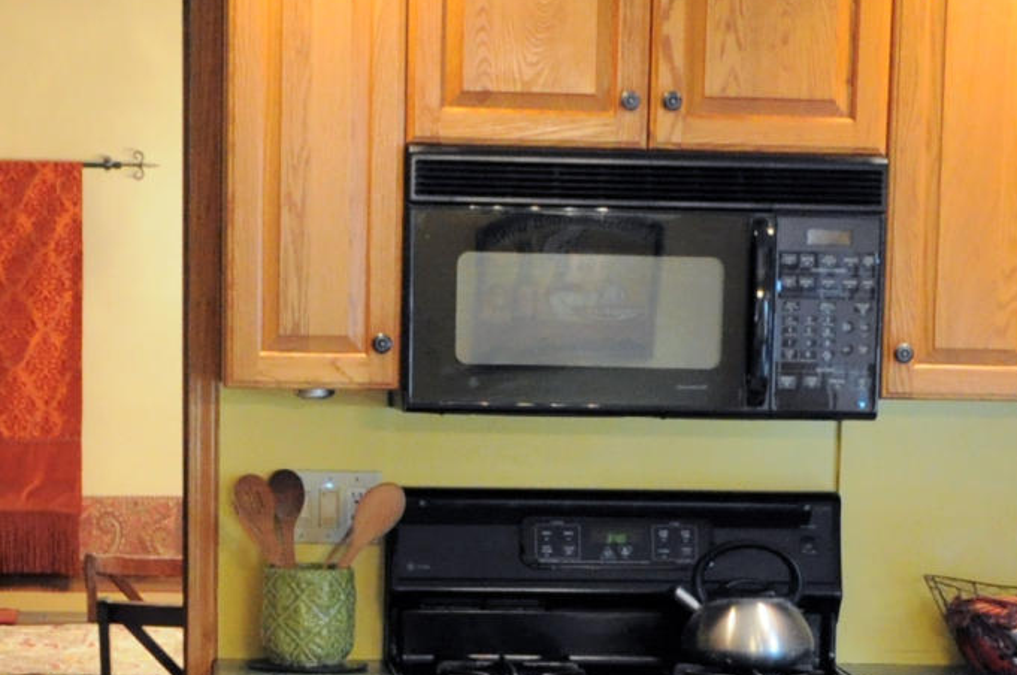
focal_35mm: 119
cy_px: 1001
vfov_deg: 11.1
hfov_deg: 17.2
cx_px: 472
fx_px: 3357
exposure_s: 1/30
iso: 1100
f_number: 3.5
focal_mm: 18
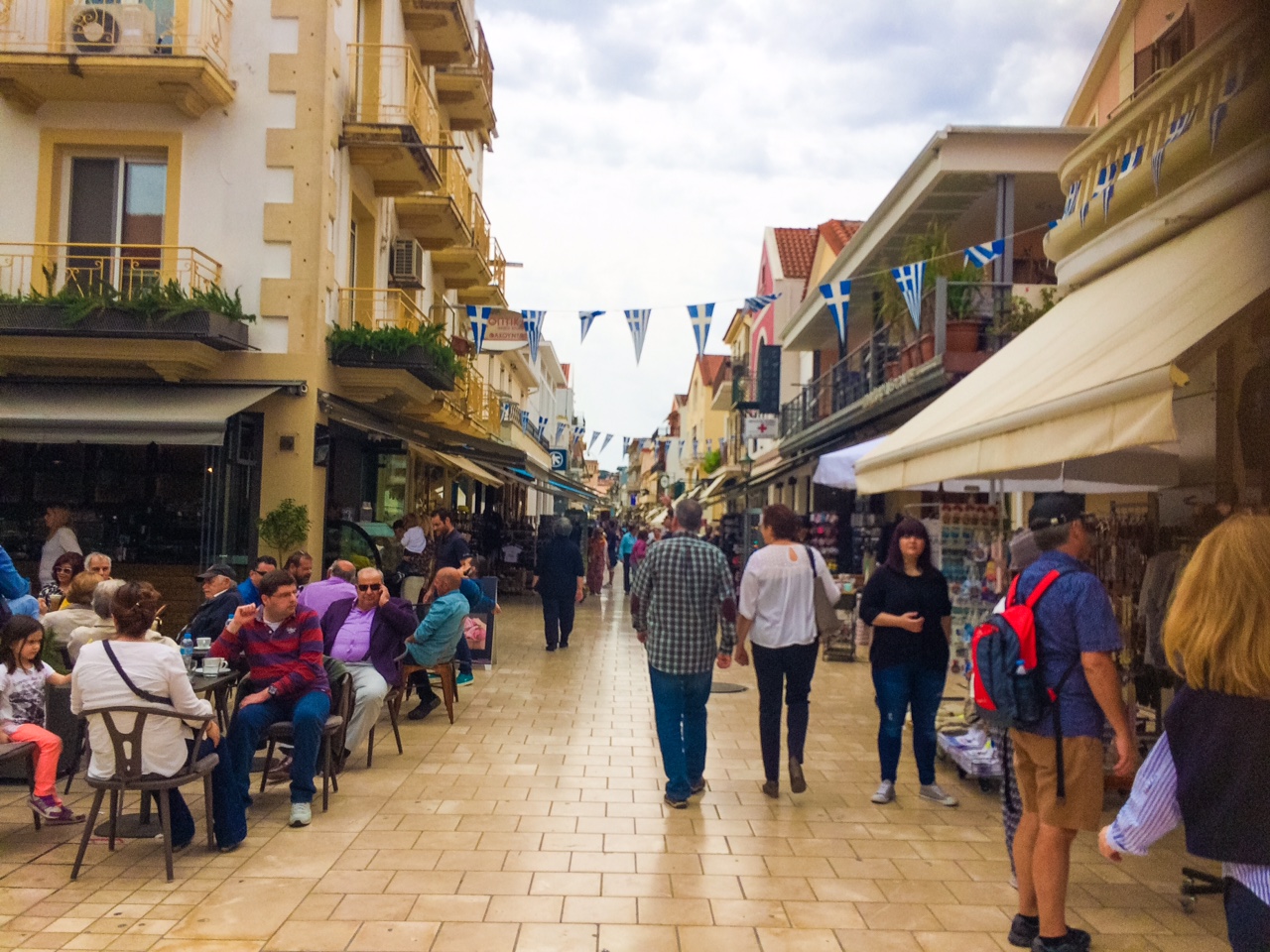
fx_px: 1064
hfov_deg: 61.7
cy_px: 476
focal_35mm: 29
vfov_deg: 48.2
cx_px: 635
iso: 32
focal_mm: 4.15
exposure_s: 1/3425
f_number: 2.2
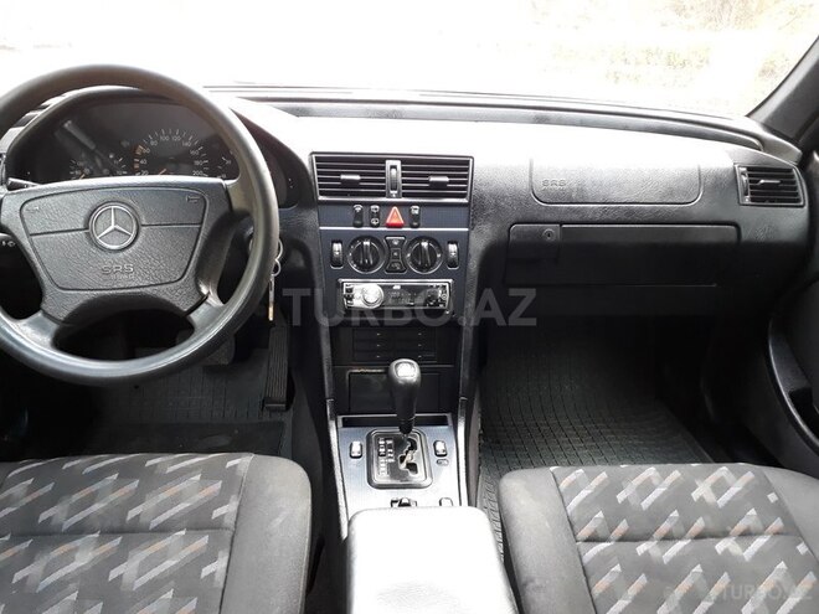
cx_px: 410
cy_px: 307
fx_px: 639
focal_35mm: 27
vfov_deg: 51.4
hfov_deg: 65.3
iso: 200
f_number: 1.9
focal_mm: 3.6
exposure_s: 1/33
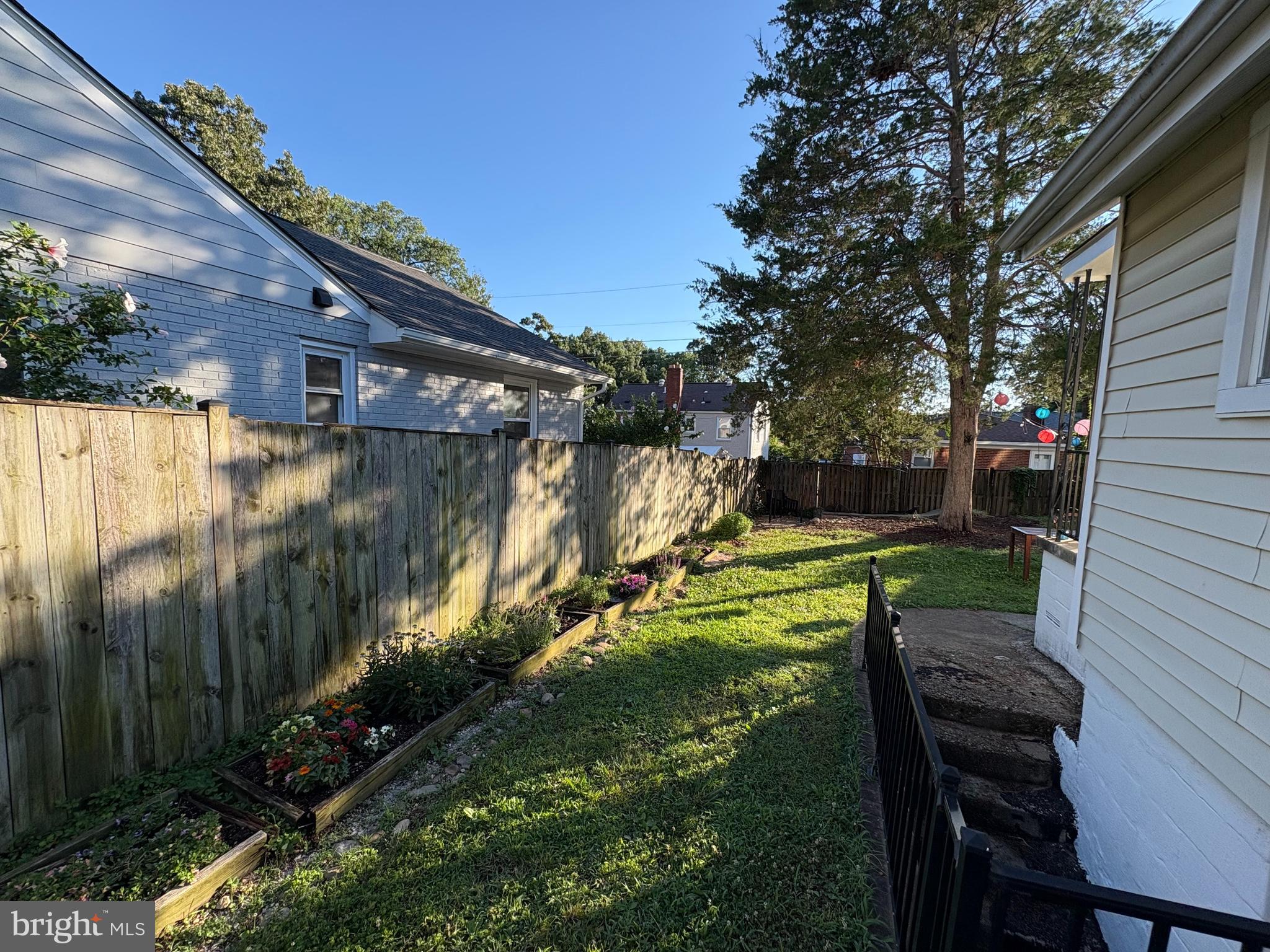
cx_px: 635
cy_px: 476
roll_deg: -1.9
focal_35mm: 14
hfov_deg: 102.1
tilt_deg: -4.6
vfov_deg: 85.7
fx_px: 514
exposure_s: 1/565
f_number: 2.2
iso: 64
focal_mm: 2.22
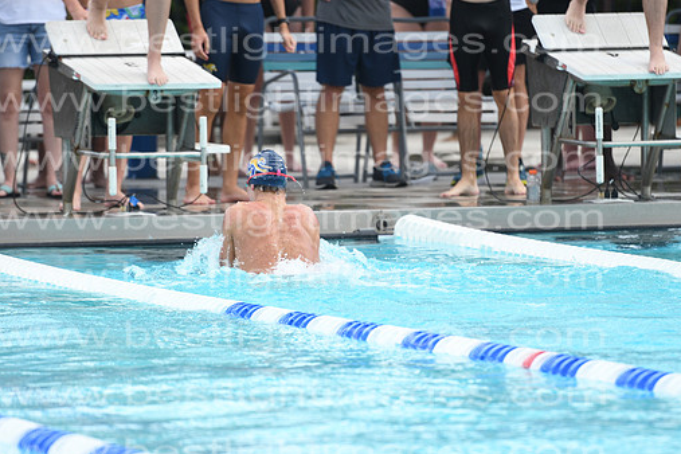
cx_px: 301
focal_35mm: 343
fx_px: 6488
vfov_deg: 4.0
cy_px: 249
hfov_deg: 6.0
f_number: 4
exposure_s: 1/800
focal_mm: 200
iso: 250
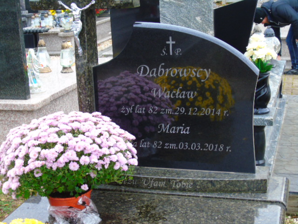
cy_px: 112
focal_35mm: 62
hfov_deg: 31.2
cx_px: 149
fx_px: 534
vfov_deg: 23.7
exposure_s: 1/30
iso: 200
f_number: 4.5
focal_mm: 11
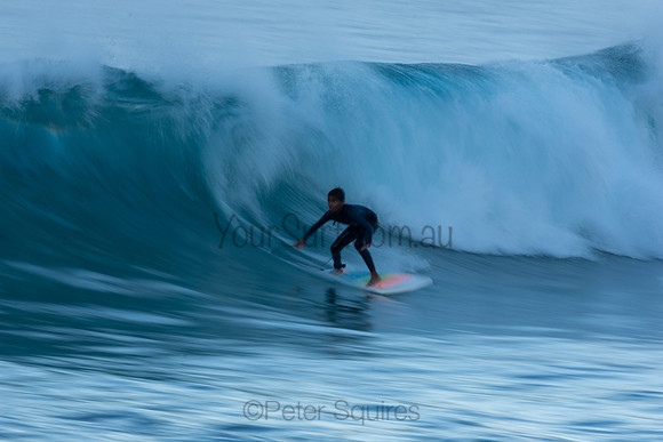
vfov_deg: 1.8
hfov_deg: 2.7
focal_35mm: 750
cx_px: 332
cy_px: 221
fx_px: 13815
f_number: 16
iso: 100
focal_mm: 500
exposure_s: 1/20
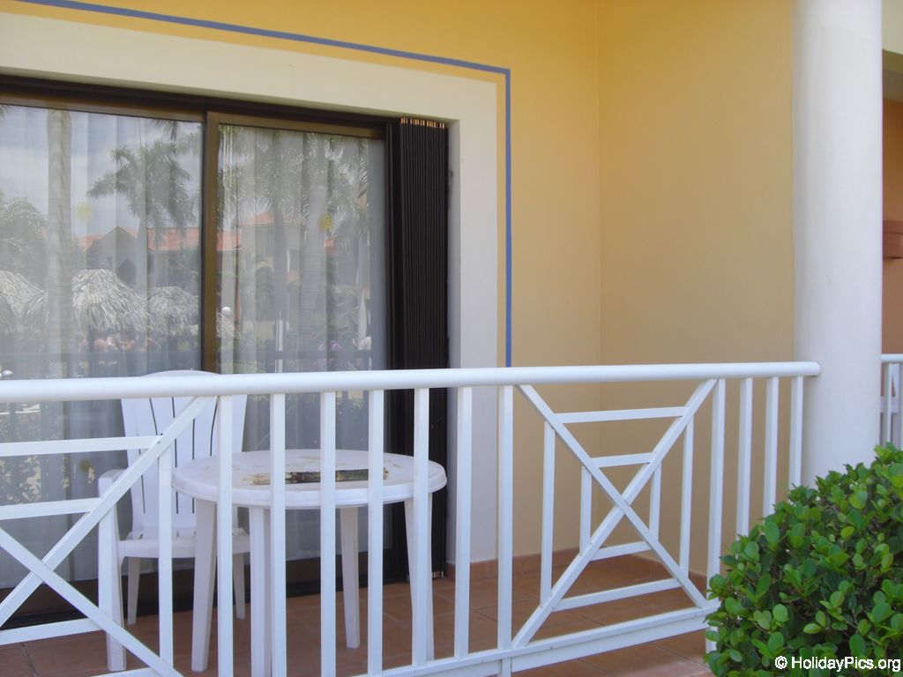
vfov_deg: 37.7
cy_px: 338
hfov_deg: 49.0
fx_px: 991
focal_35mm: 38
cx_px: 452
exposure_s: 1/320
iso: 64
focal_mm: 6.2
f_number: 2.7
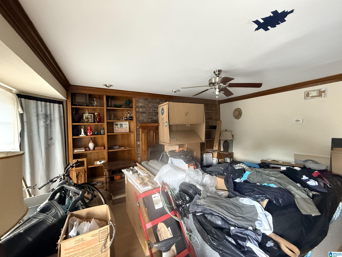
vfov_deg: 85.7
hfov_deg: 102.1
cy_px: 128
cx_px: 171
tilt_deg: -0.4
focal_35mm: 14
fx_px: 138
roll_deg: +0.9
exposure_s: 1/60
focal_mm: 2.22
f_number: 2.2
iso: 800
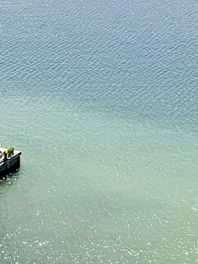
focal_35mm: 113
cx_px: 46
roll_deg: -0.2
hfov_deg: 13.1
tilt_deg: -6.5
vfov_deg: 16.0
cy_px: -130
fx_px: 862
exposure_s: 1/10309
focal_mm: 6.76
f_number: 1.78
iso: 80
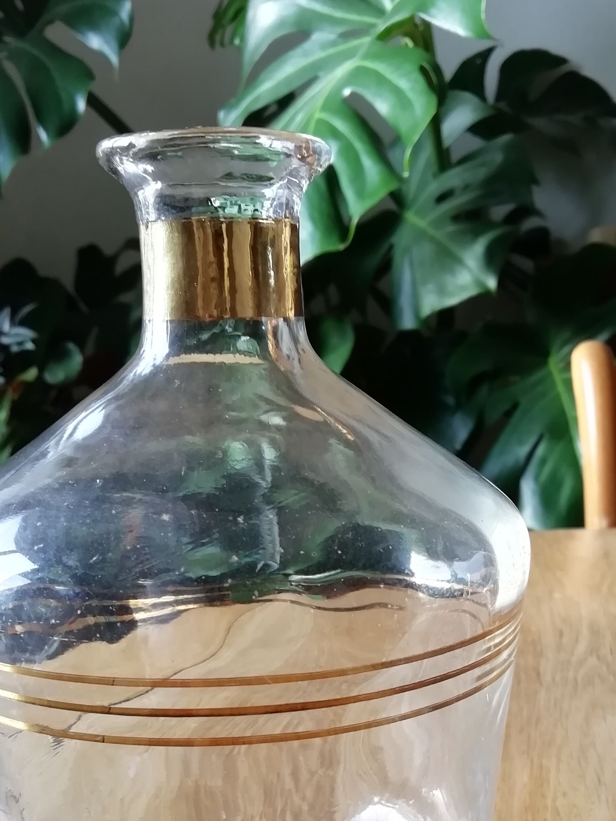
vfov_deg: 40.4
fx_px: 1068
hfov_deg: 32.0
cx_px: 381
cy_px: 650
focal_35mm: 45
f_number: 2.2
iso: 64
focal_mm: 3.21
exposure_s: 1/50
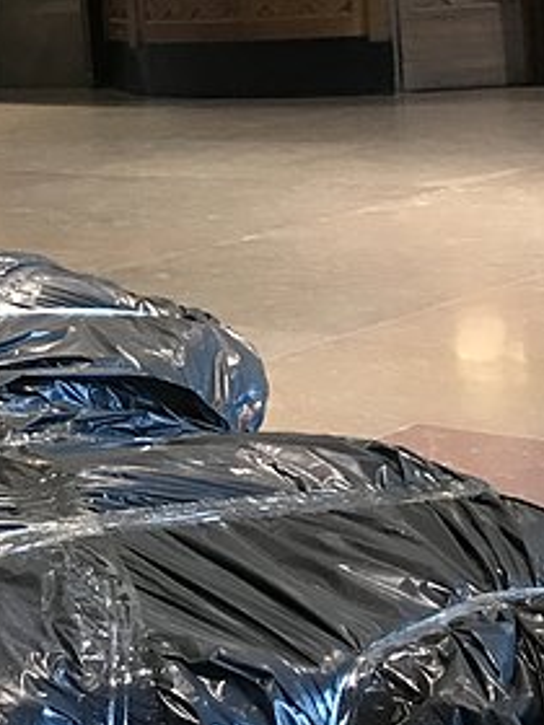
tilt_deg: -0.7
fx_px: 1886
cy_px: 67
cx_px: -177
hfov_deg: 15.6
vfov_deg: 21.3
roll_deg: +4.2
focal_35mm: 90
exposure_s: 1/14
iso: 100
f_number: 1.8
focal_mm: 3.99
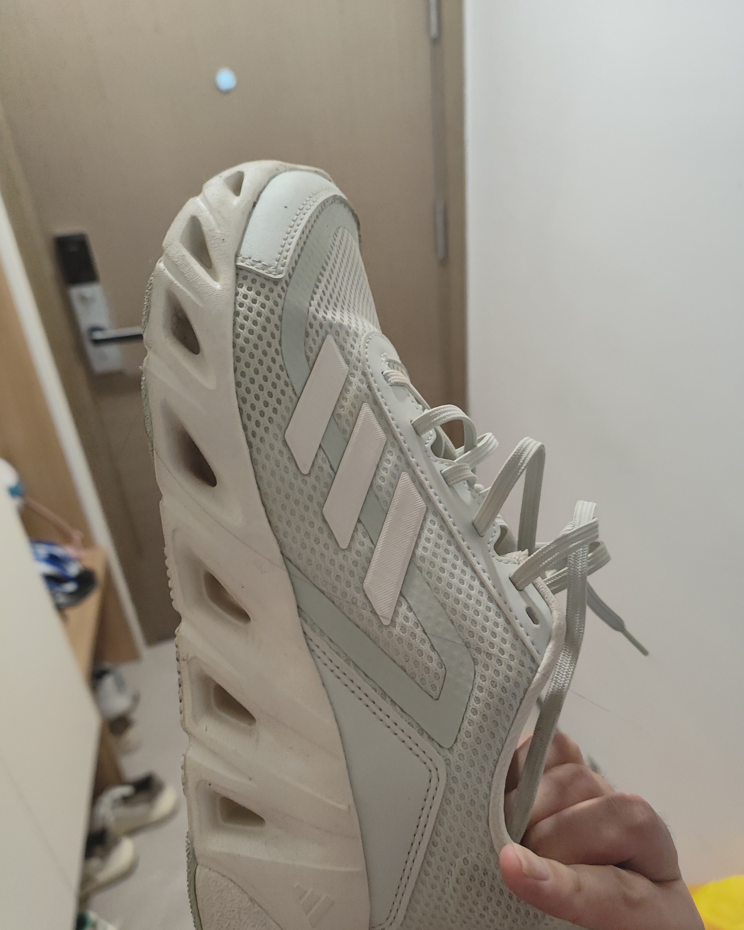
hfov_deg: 54.9
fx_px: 716
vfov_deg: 65.9
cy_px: 509
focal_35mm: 26
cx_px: 374
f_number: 1.65
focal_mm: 5.26
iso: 1681
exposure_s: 1/150
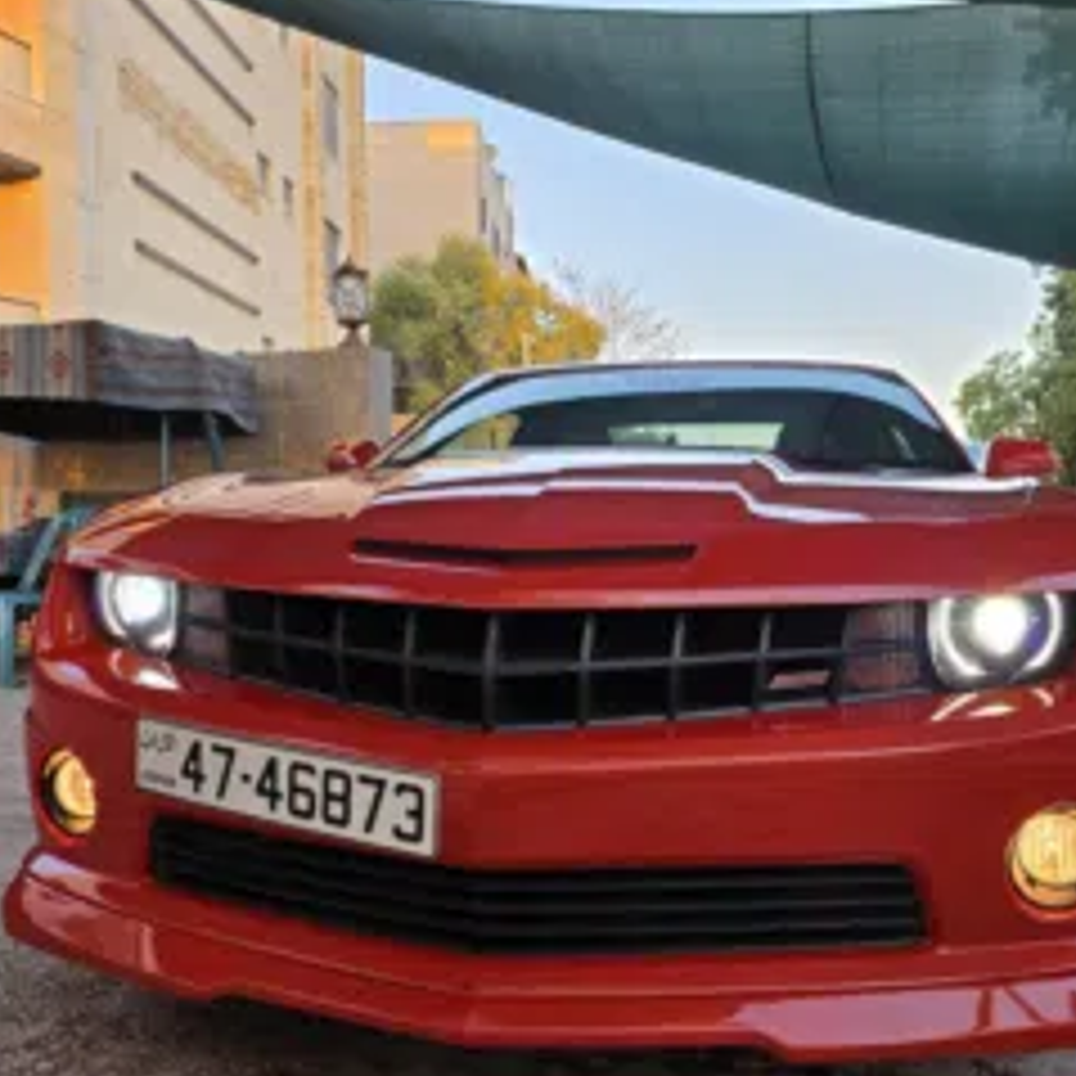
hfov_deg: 48.4
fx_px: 1196
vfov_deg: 48.3
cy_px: 612
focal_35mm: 34
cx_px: 563
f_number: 1.7
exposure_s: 1/69.4
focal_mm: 6.3
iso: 25
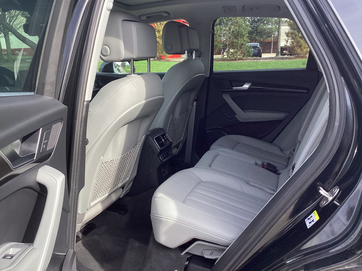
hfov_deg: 58.4
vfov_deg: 45.4
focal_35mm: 31
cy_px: 136
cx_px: 181
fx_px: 324
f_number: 2.4
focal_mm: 3.3
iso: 25
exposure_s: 1/314
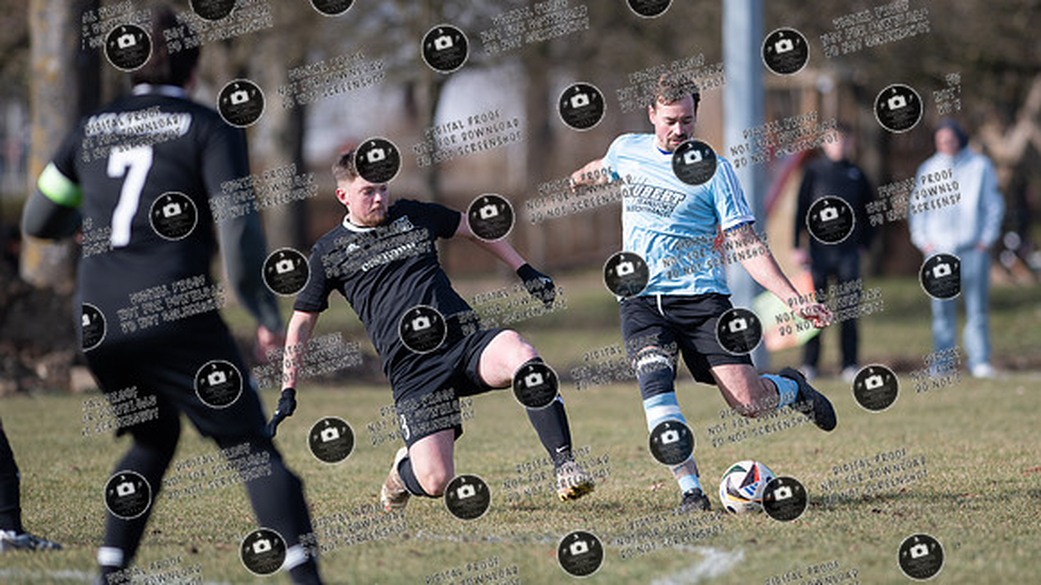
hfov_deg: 5.2
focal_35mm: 413
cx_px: 634
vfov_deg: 2.9
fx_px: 11395
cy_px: 266
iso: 140
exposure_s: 1/1600
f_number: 3.2
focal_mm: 300
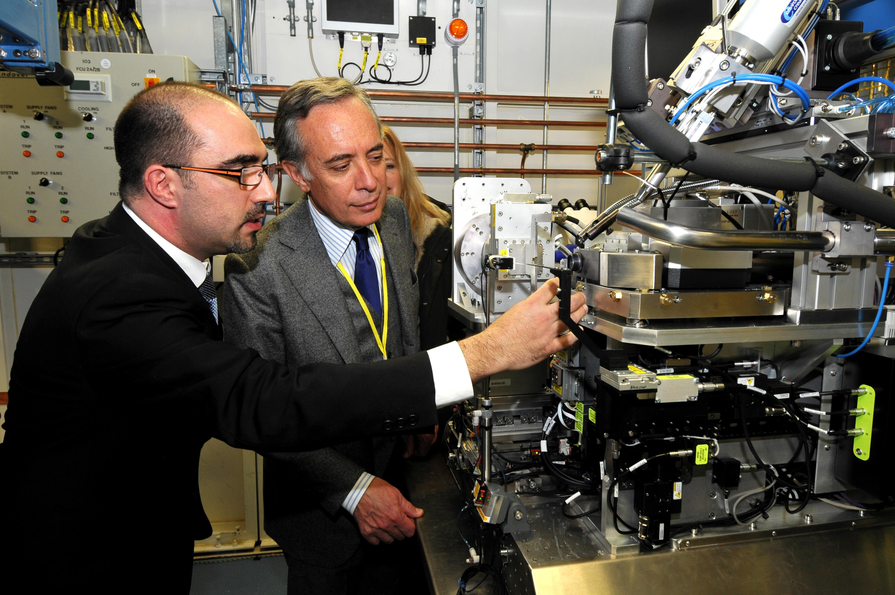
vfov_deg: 56.0
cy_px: 298
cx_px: 448
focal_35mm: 22
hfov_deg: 77.4
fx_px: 559
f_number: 6.3
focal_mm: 15
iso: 400
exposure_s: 1/25
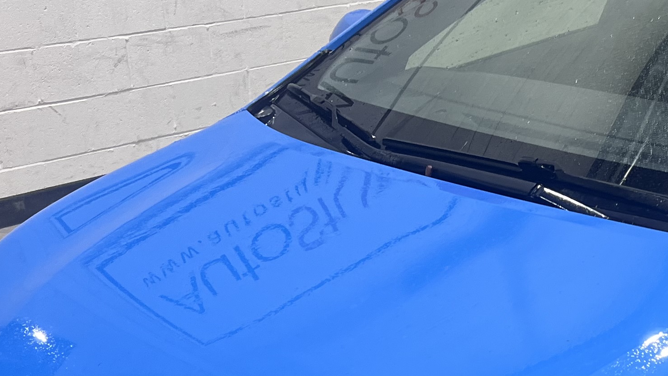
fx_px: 1364
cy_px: 471
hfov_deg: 26.6
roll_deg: +1.1
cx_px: 599
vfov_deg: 15.1
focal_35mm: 77
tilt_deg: -25.1
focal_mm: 5.7
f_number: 1.5
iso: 100
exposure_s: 1/120
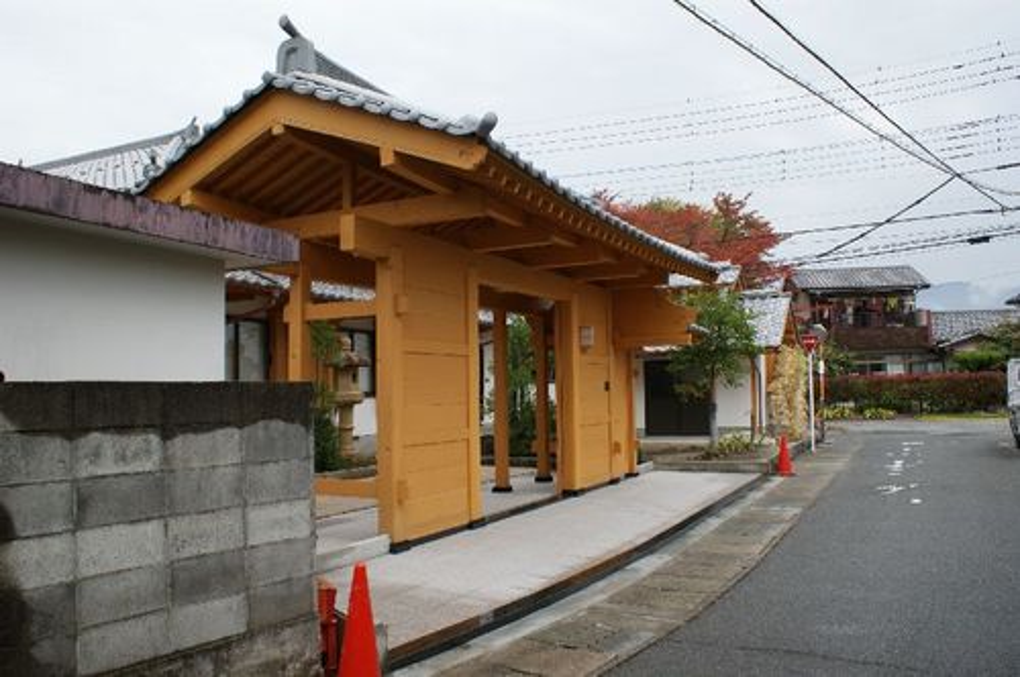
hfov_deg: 67.4
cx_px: 510
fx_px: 764
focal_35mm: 27
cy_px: 338
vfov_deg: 47.8
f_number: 8
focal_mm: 18
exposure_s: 1/60
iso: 100
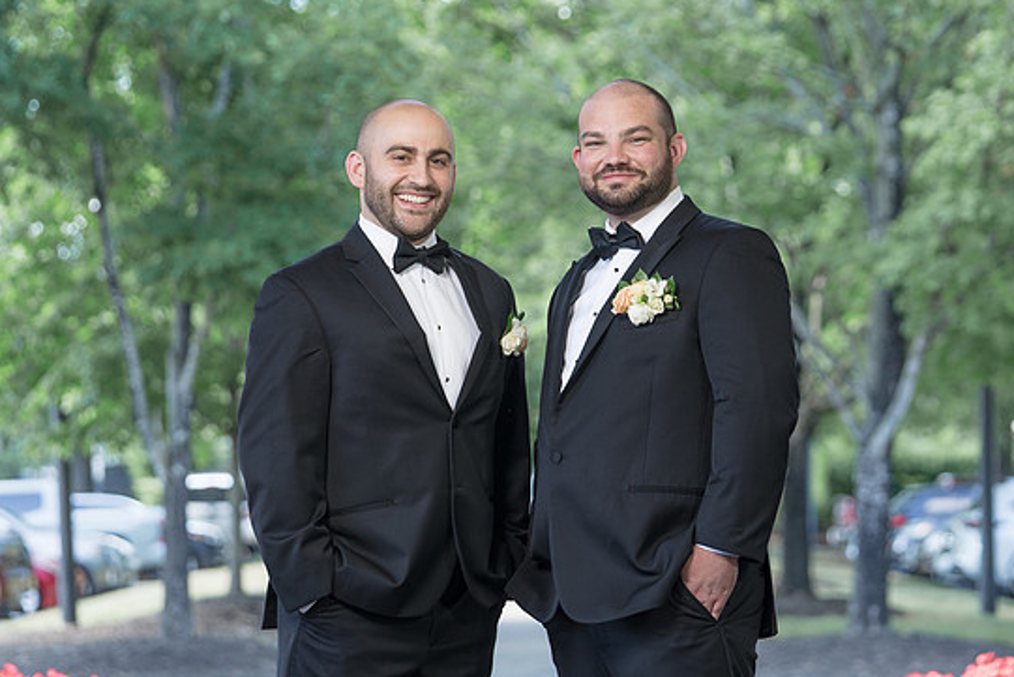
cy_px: 320
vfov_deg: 10.8
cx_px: 474
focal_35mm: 127
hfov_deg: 16.1
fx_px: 3578
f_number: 4
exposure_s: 1/250
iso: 250
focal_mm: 111
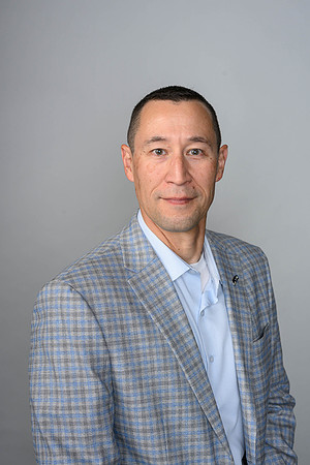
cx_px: 155
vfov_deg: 39.6
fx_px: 646
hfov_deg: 27.0
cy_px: 232
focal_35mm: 50
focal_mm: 50
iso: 250
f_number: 7.1
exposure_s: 1/160
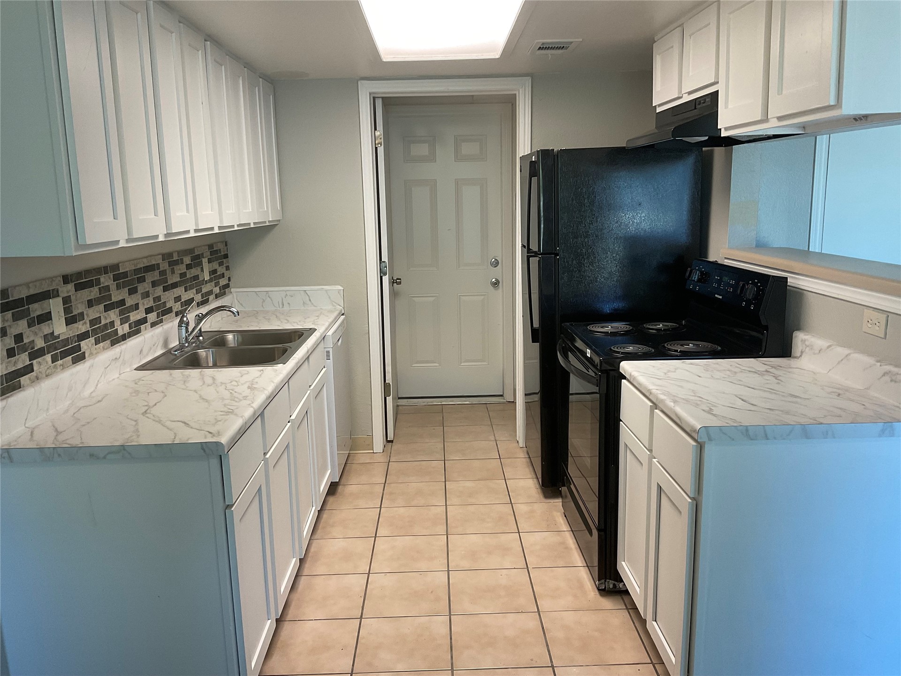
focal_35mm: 29
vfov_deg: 48.2
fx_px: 755
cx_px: 450
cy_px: 338
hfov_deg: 61.7
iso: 64
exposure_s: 1/60
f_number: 1.8
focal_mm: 3
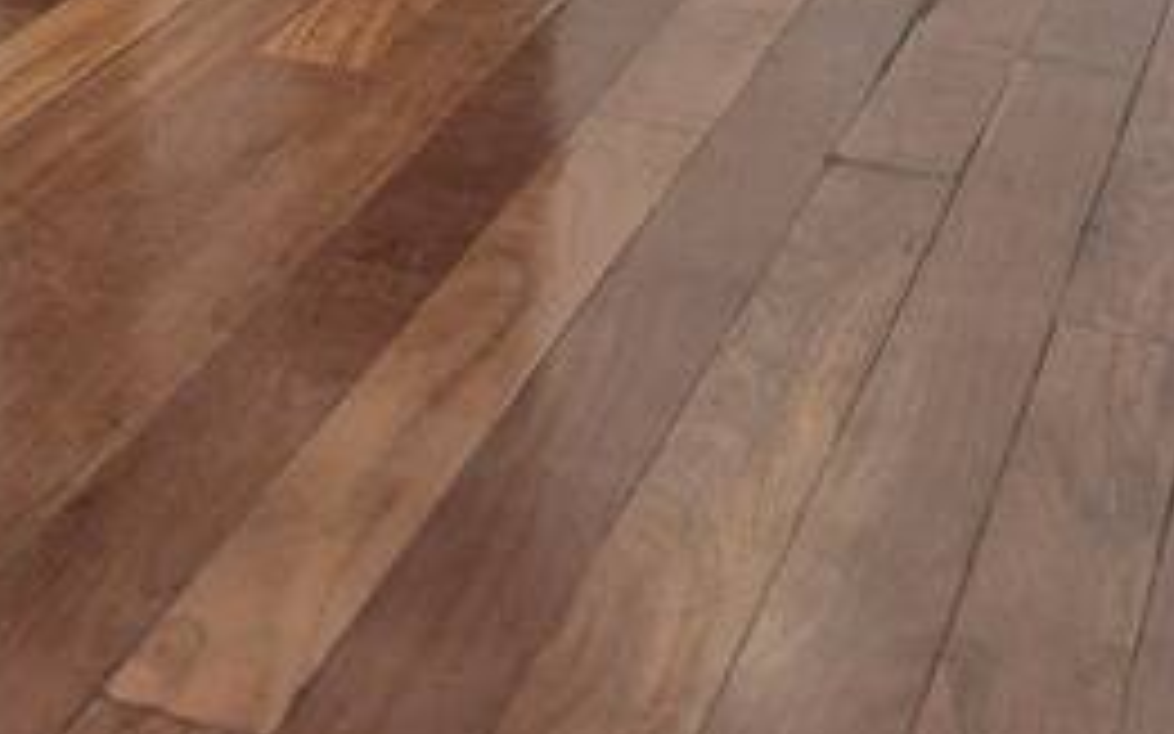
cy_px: -477
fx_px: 3231
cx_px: 54
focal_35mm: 101
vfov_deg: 12.1
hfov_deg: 20.1
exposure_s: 1/120
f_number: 1.8
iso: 125
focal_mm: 5.4
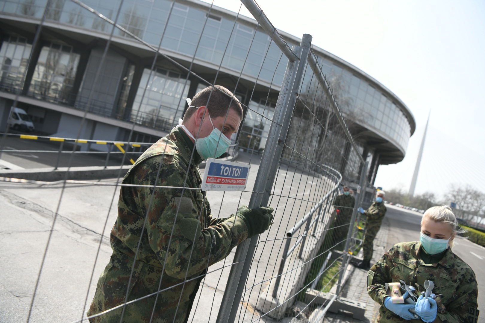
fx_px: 323
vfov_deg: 53.1
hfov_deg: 73.7
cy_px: 162
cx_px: 242
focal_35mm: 24
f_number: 4
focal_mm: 24
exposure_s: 1/8000
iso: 1000
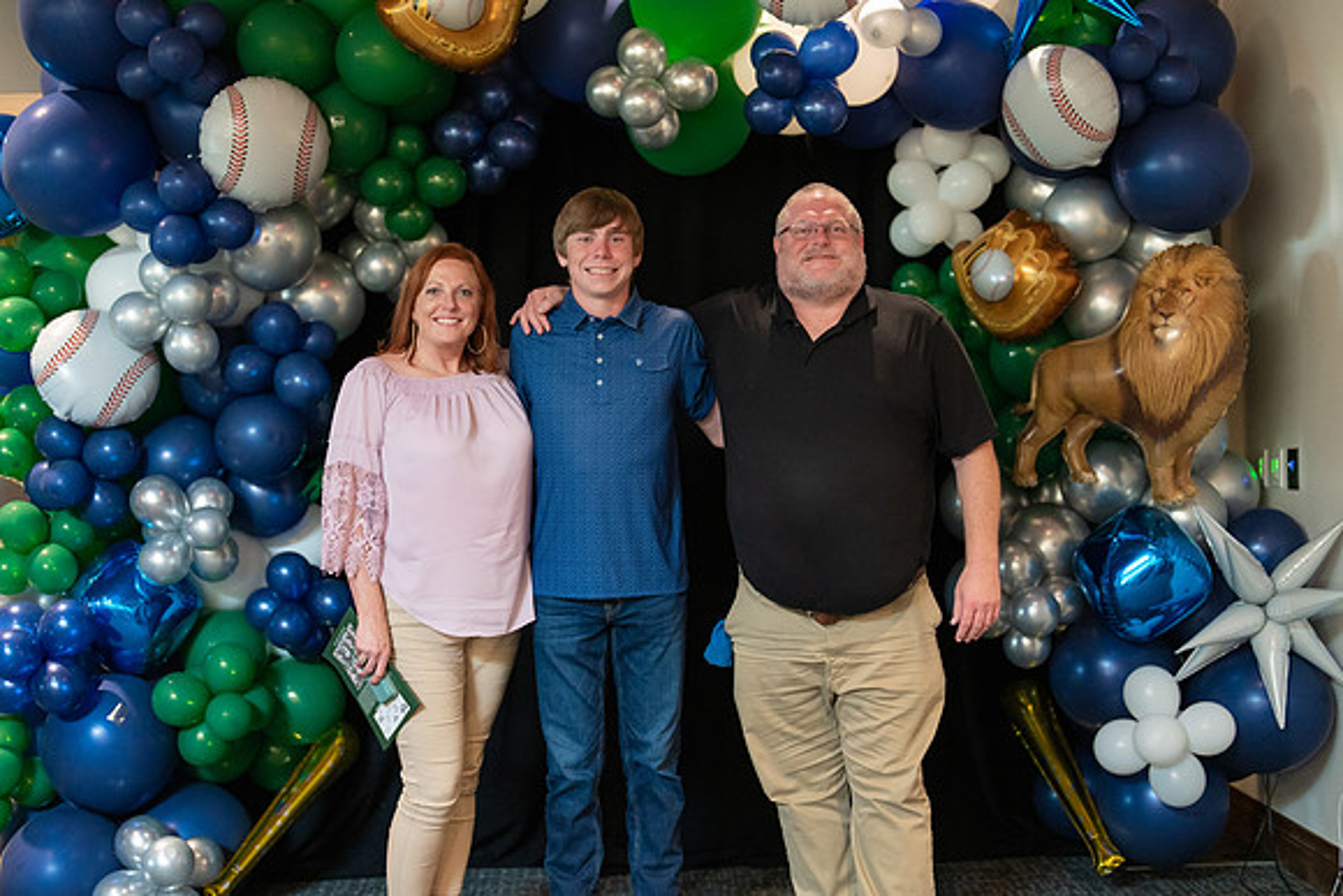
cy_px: 448
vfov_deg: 26.7
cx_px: 672
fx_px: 1886
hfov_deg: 39.2
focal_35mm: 51
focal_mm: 50
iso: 1600
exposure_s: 1/320
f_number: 1.2
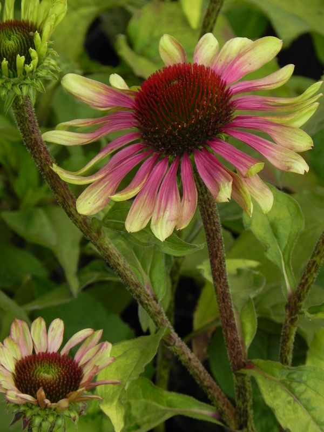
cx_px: 162
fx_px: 3083
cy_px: 216
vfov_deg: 8.0
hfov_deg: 6.0
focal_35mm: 247
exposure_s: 1/250
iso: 160
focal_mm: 44
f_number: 5
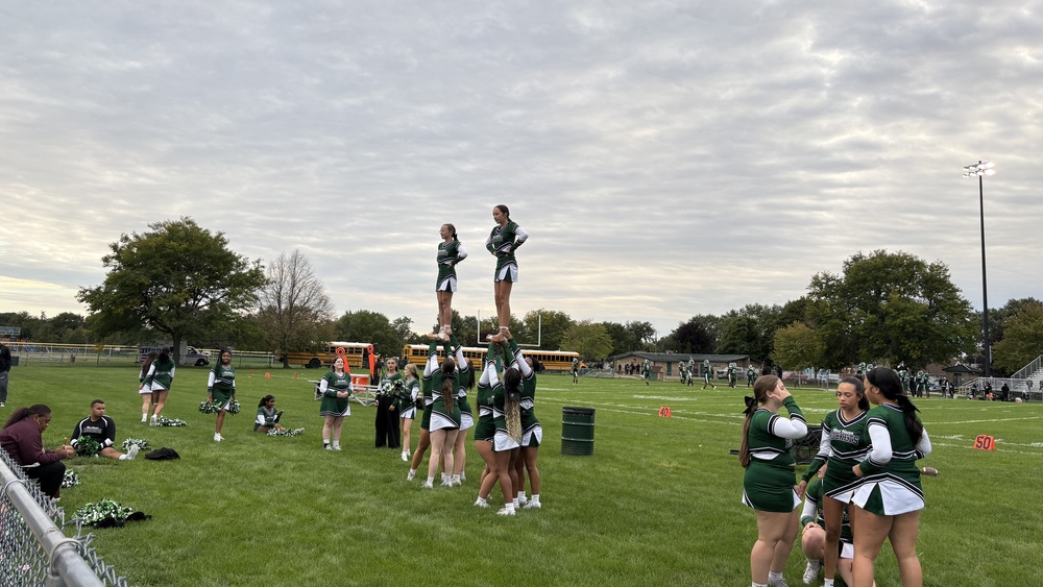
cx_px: 513
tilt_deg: +7.3
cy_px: 263
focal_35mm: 29
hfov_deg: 66.1
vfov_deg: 40.2
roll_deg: -2.2
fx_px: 802
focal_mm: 5.96
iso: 50
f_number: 1.6
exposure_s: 1/475
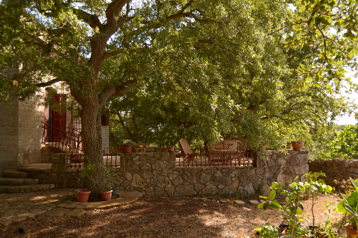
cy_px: 119
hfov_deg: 61.9
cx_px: 179
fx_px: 298
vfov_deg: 43.6
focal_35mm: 30
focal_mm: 20
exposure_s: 1/400
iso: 200
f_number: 4
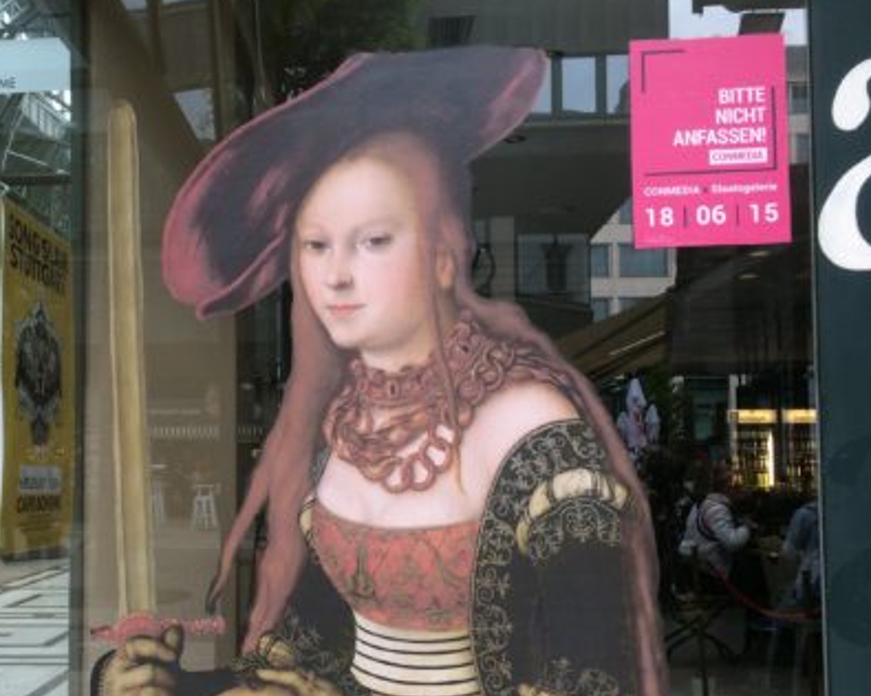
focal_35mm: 43
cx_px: 293
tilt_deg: +2.0
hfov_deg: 42.3
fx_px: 1108
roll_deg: +1.3
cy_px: 427
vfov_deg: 34.7
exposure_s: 1/60
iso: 40
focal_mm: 4.15
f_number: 2.2
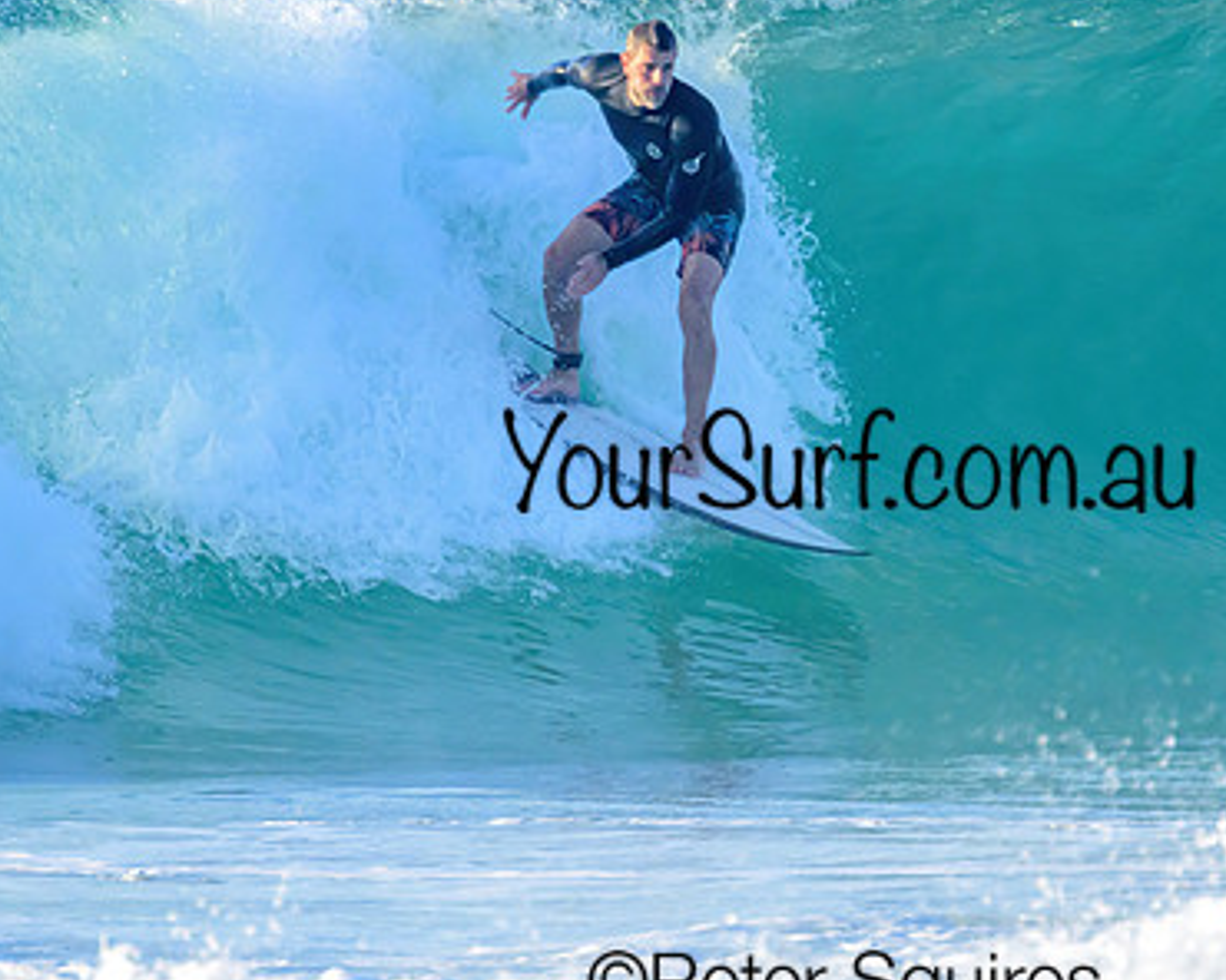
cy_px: 353
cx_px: 821
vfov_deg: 1.1
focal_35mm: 1370
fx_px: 49710
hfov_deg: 1.4
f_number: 11
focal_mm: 800
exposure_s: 1/1600
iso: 2000
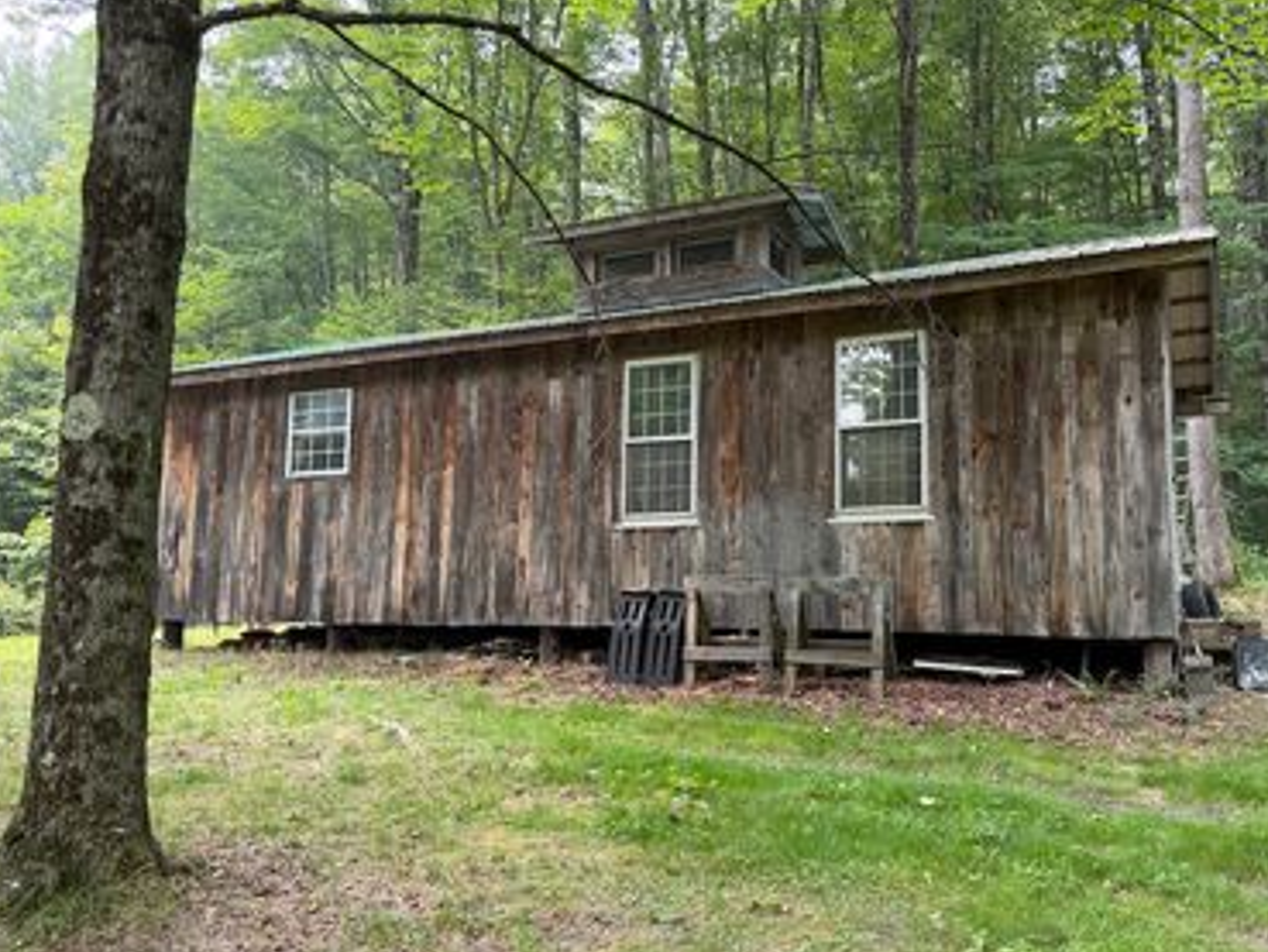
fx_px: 1026
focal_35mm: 28
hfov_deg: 63.3
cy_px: 476
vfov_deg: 49.8
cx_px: 696
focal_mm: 6.76
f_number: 1.78
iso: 80
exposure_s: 1/245
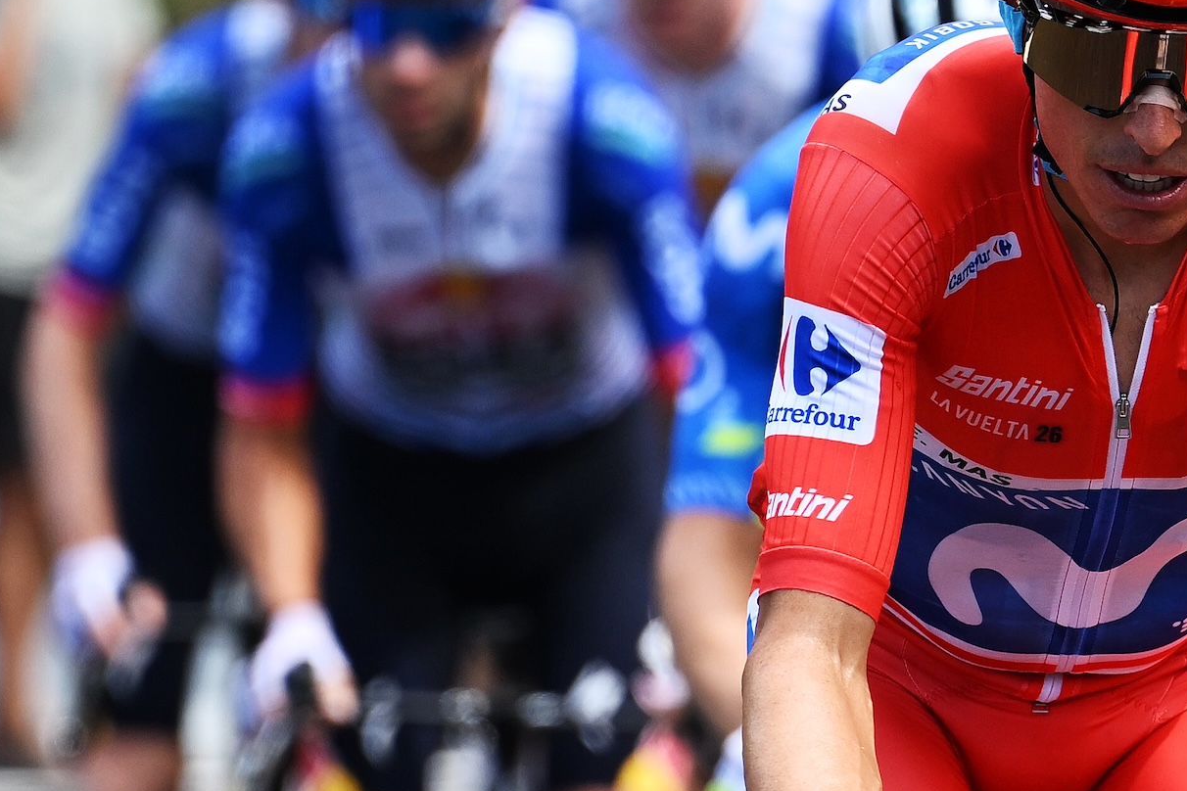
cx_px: 1022
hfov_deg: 4.0
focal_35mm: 520
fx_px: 17144
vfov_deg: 2.6
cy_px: 171
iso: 250
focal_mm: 200
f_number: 3.5
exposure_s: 1/1000
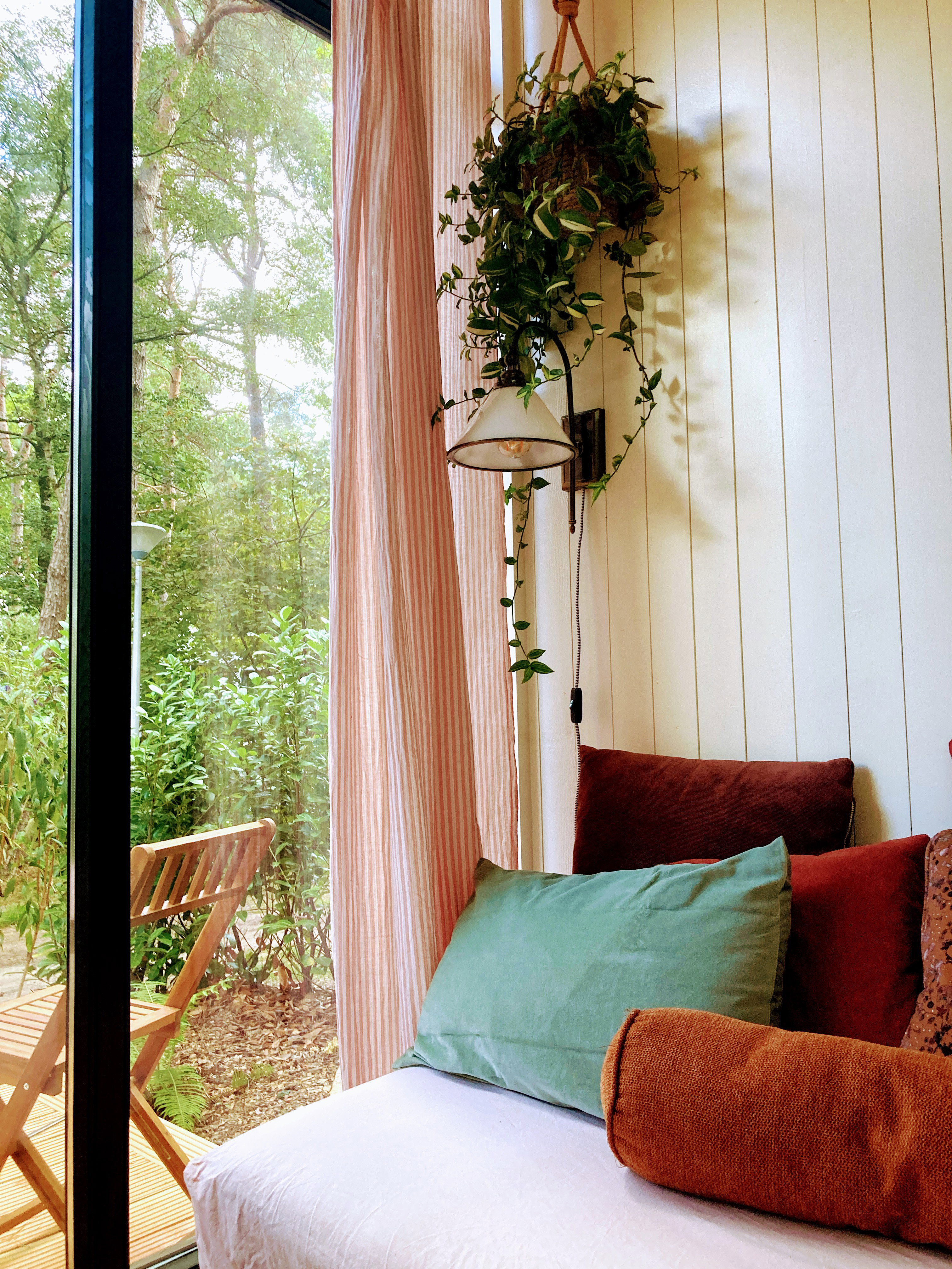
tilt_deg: +5.5
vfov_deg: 63.4
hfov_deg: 49.7
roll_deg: +0.5
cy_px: 634
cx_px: 476
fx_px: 1027
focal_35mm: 28
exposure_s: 1/116
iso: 80
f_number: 1.8
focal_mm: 3.99
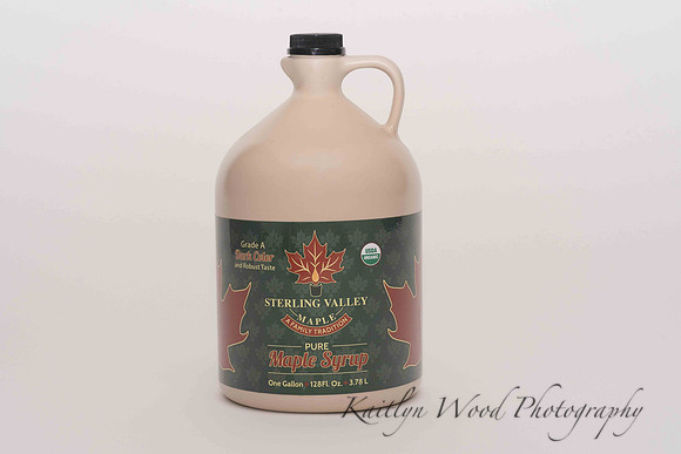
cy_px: 227
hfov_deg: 23.8
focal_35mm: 85
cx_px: 340
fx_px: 1617
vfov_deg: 16.0
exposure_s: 1/100
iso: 400
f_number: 13
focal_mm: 85
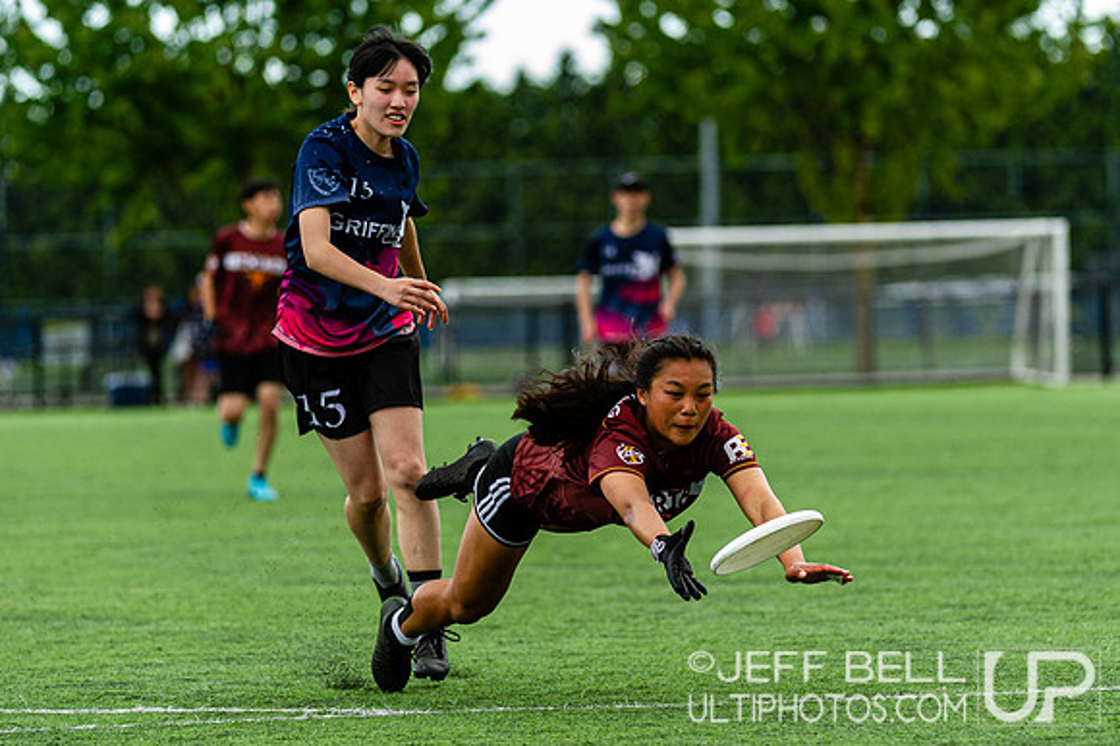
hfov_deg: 7.7
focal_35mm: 266
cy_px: 312
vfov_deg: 5.2
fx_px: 8268
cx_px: 607
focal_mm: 200
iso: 1000
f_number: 4
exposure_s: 1/1250
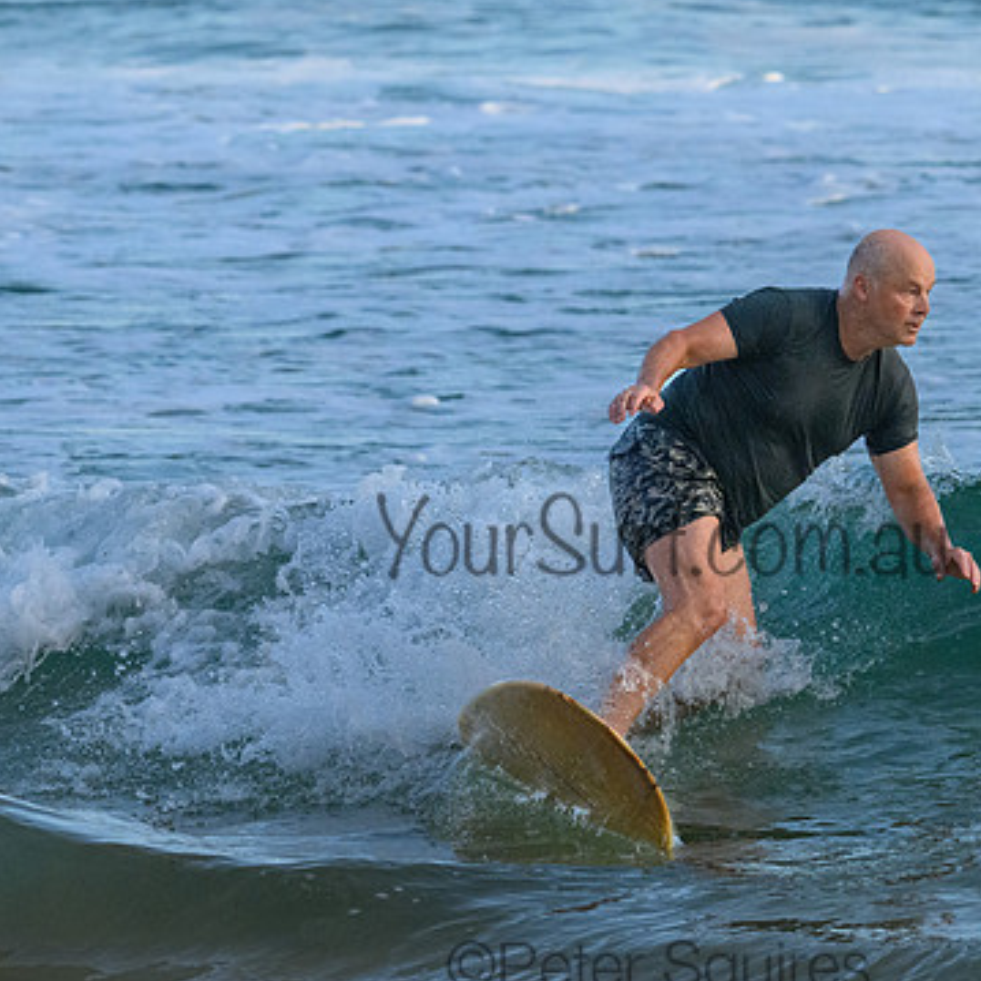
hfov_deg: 3.3
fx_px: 17025
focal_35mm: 531
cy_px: 488
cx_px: 622
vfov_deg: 3.3
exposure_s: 1/2000
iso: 7200
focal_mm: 370
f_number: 11
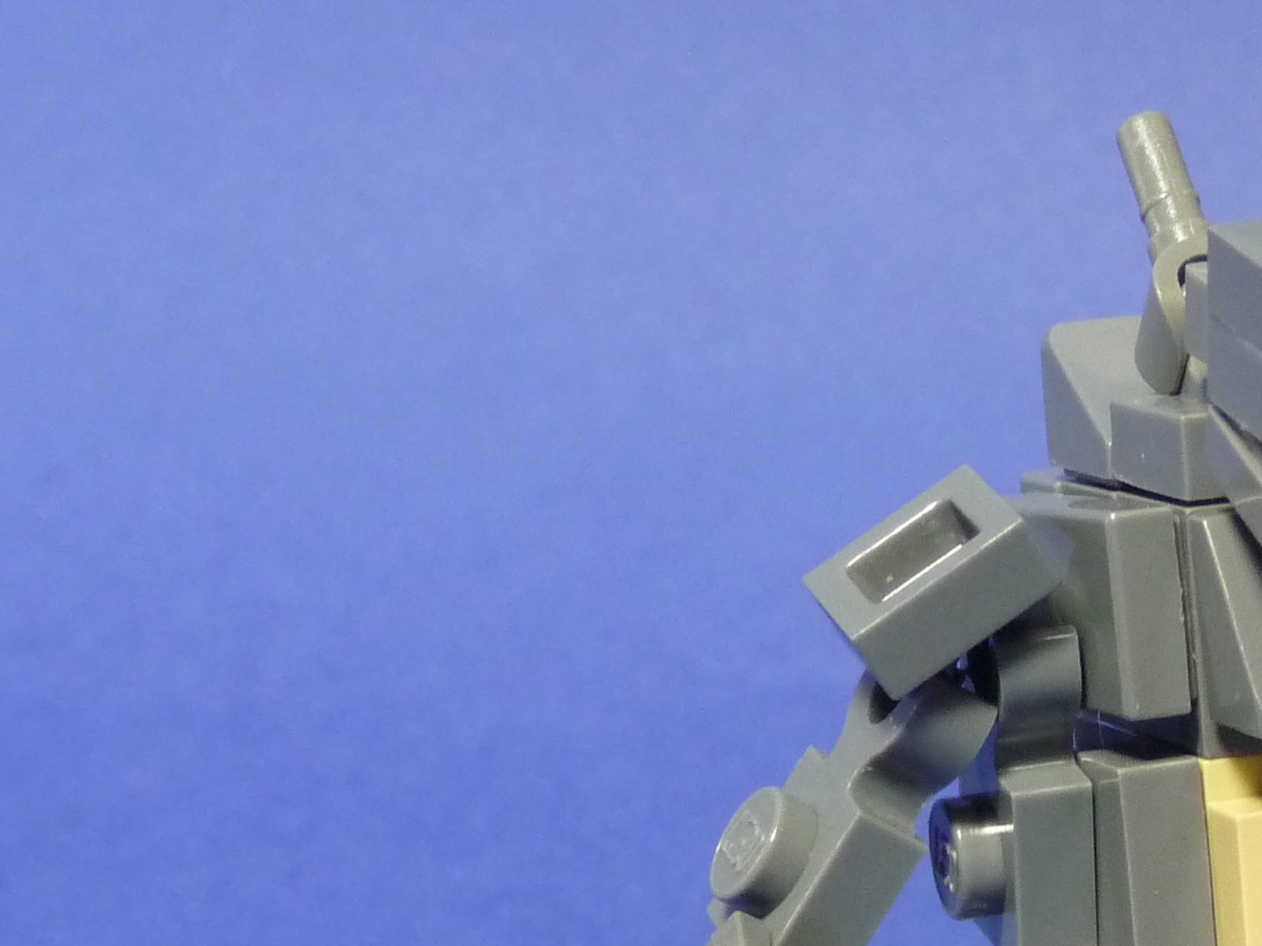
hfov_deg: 17.0
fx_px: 4120
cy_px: 1010
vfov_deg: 12.9
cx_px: 1314
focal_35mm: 113
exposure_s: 1/30
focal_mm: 8
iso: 320
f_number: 4.2
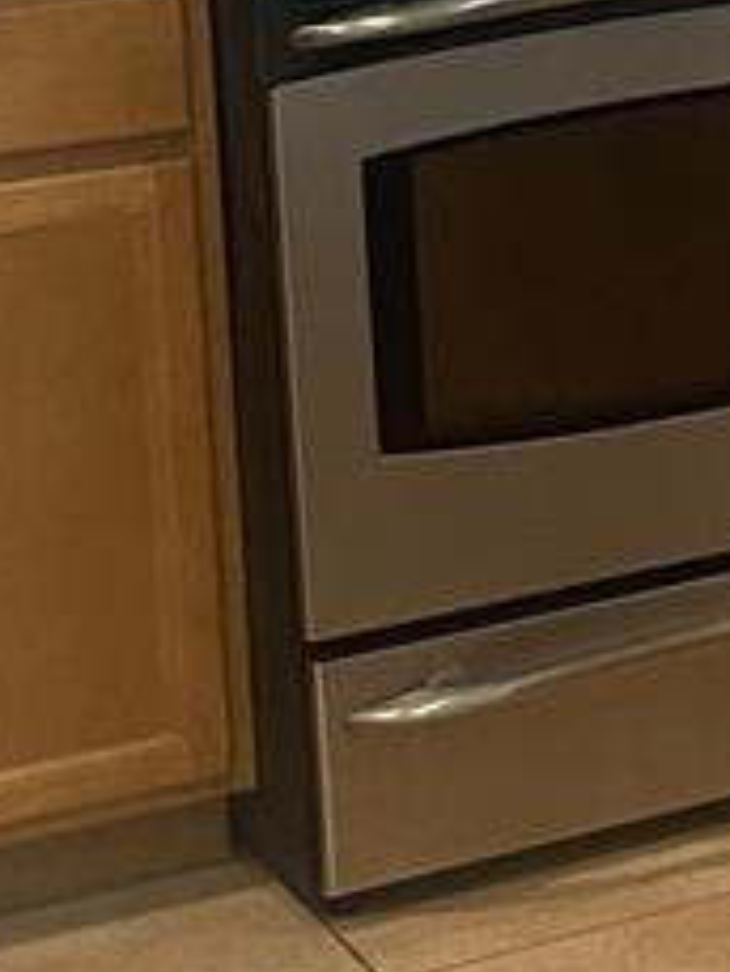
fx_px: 3820
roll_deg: +1.5
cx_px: 1481
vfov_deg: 14.0
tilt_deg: -5.7
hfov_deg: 10.1
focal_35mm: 136
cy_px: -267
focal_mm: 4.25
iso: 200
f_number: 1.8
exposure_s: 1/60
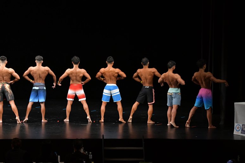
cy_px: 82
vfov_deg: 10.2
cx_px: 122
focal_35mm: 135
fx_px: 918
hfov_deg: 15.2
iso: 3200
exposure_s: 1/400
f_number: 5.6
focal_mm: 90
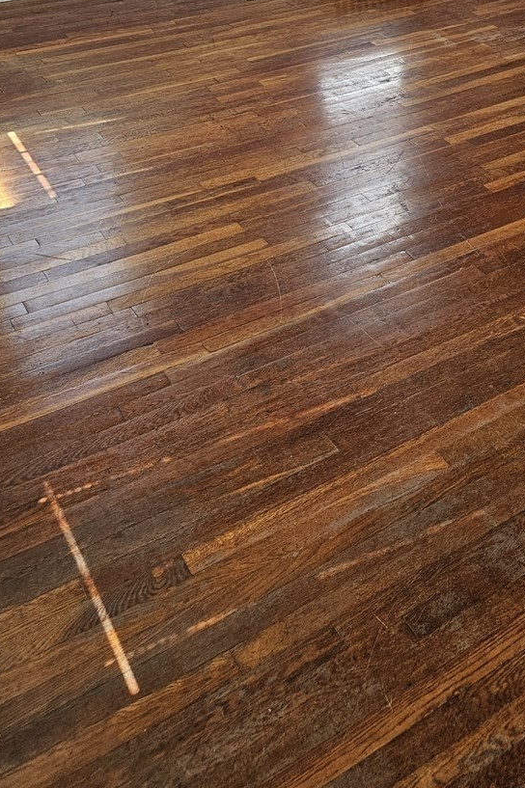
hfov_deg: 28.3
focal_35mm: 45
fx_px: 985
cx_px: 507
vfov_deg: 40.9
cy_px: 109
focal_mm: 5.4
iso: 64
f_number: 1.8
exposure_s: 1/180
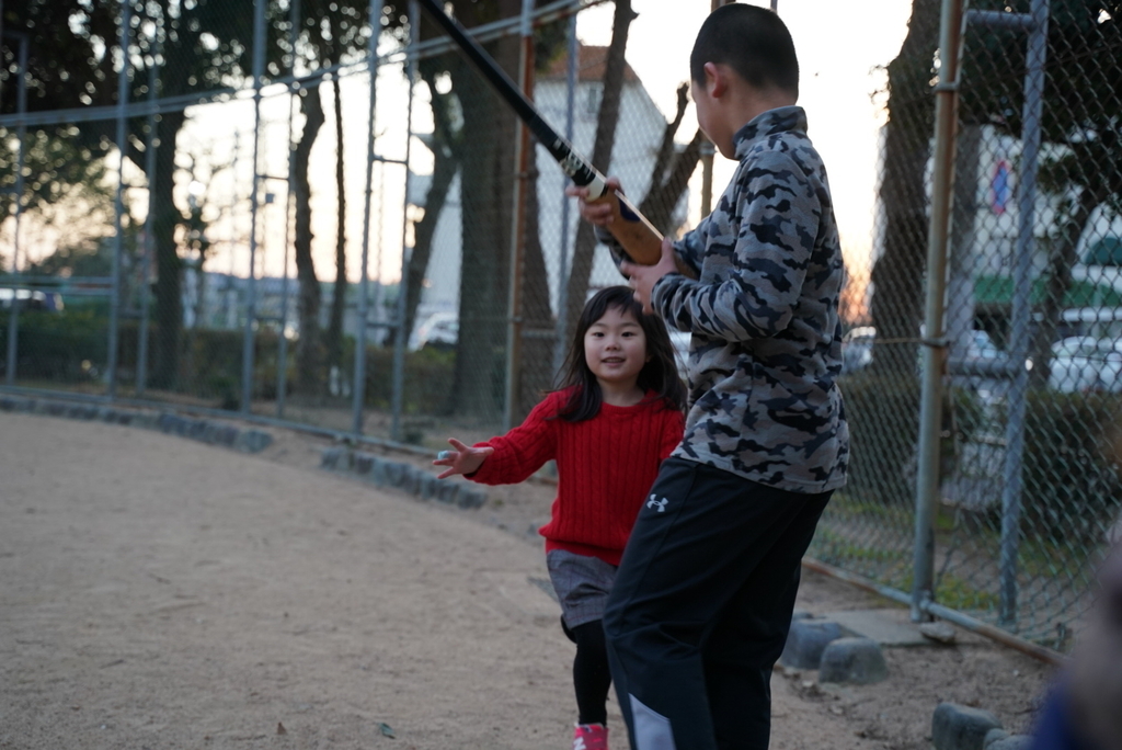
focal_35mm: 50
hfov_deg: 39.6
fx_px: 1559
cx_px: 561
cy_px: 375
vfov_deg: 27.0
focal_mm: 50
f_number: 3.5
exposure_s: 1/200
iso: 800
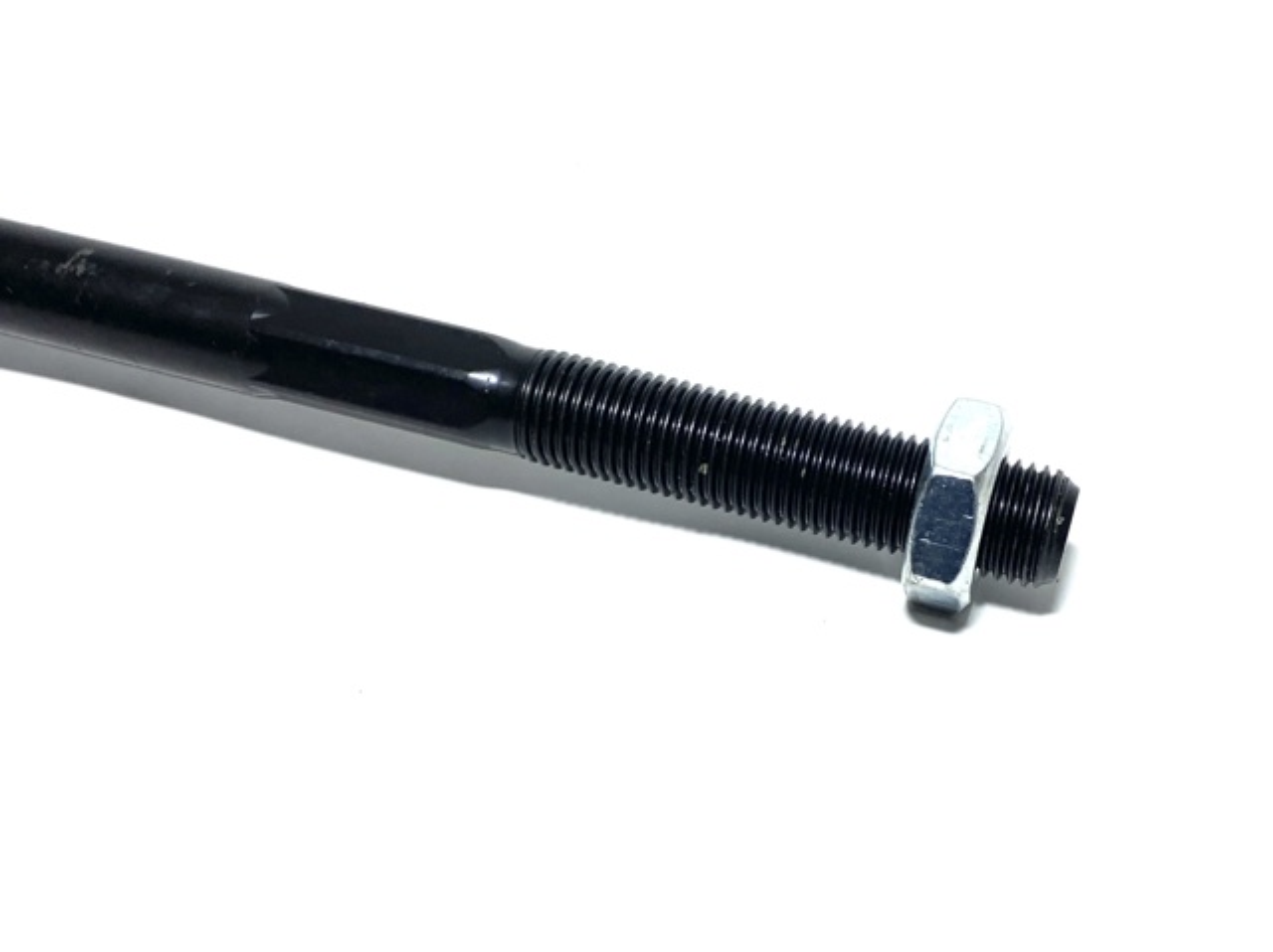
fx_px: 955
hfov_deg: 67.3
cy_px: 476
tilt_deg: -44.8
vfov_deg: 53.0
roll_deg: -0.5
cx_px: 636
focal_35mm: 26
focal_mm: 4.25
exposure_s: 1/100
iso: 64
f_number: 1.8
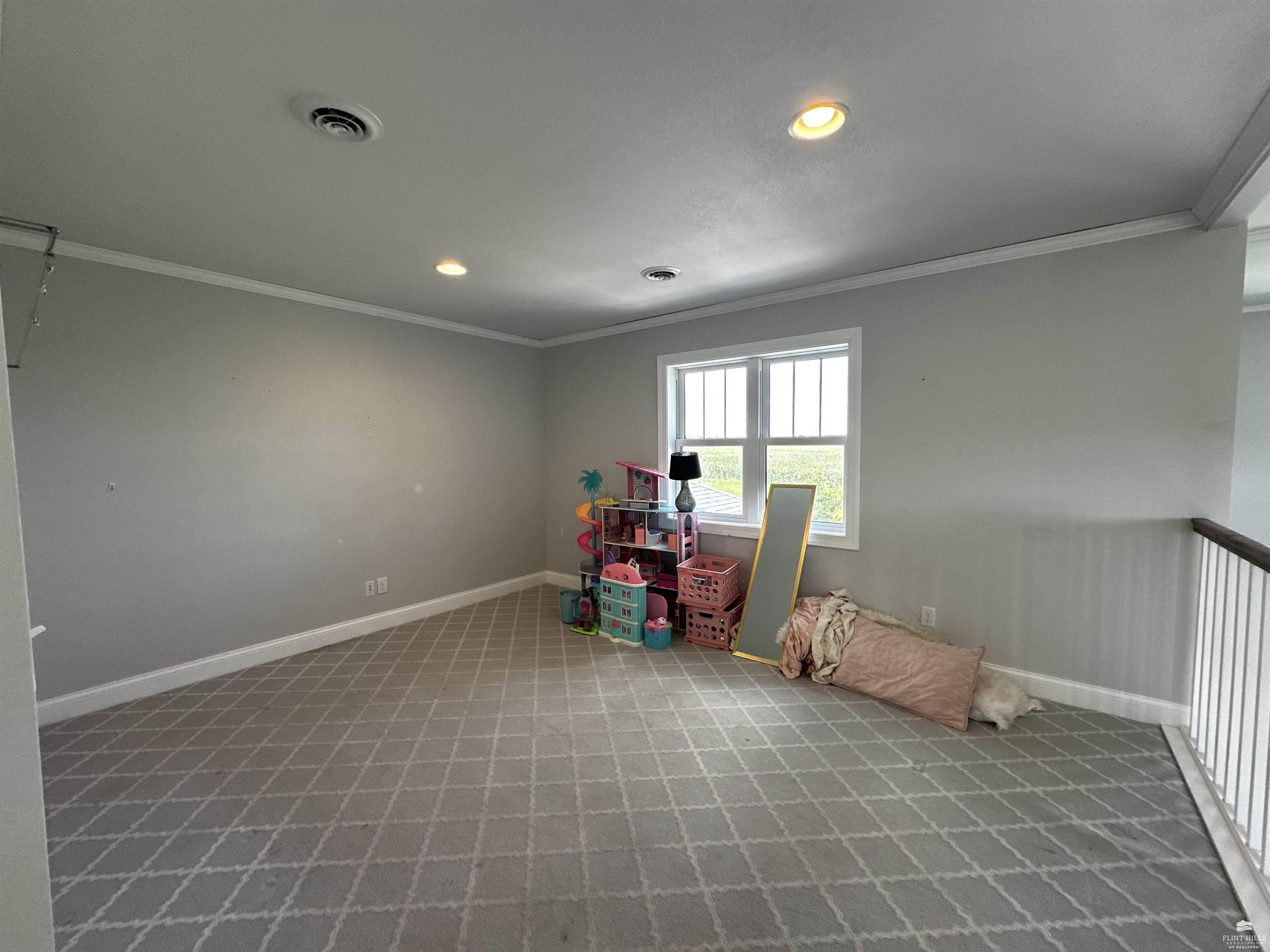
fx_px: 514
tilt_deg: -2.0
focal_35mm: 14
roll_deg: +0.4
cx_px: 635
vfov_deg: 85.7
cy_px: 476
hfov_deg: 102.1
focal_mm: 2.22
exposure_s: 1/120
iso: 125
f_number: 2.2
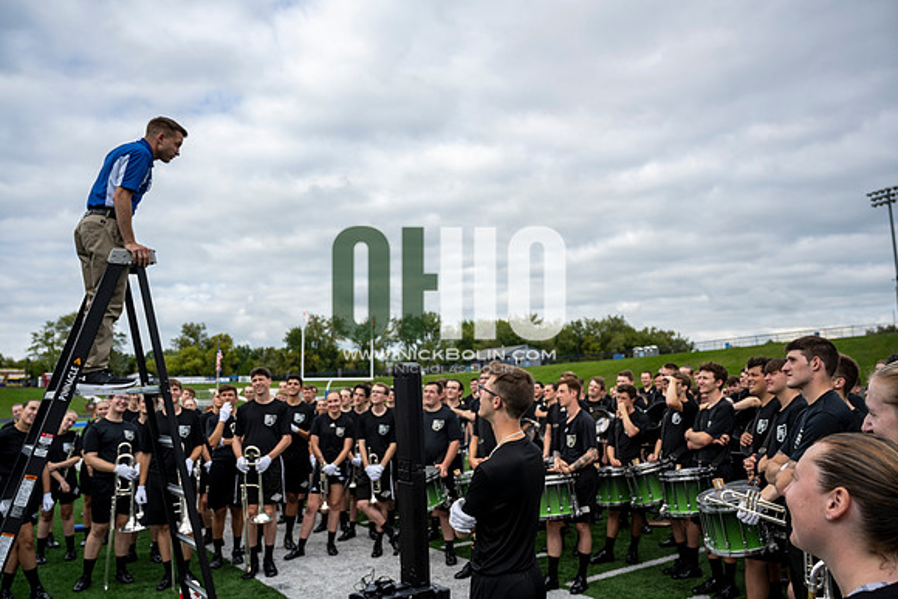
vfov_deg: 46.4
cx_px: 449
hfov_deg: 65.5
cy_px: 300
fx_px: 699
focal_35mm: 28
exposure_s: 1/800
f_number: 4
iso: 125
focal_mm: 28
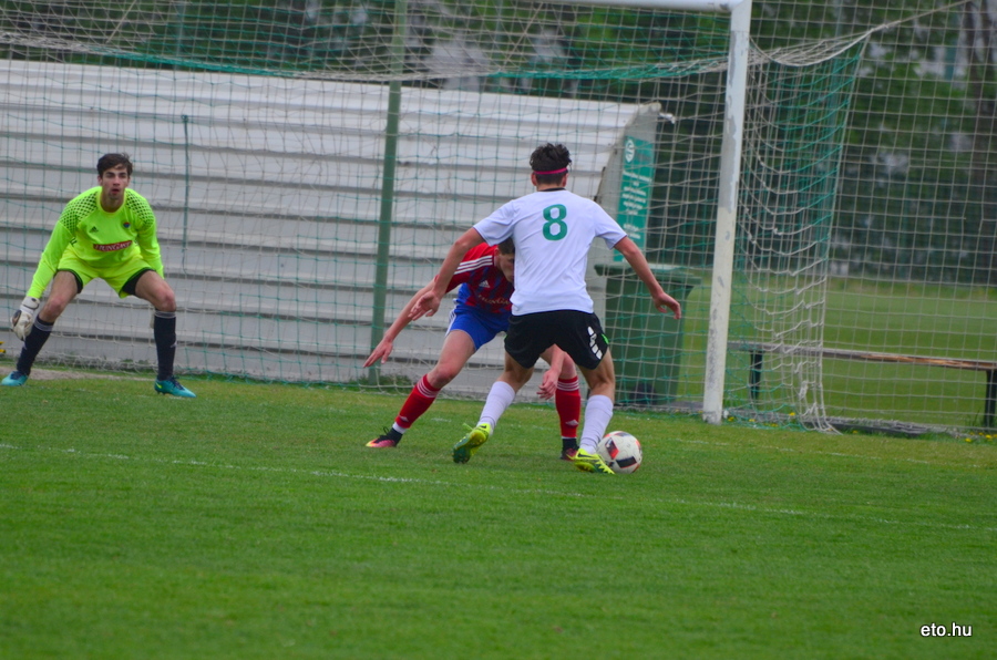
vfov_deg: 3.0
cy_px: 330
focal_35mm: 450
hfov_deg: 4.6
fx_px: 12436
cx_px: 498
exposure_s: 1/1000
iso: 640
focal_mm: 300
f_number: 5.6
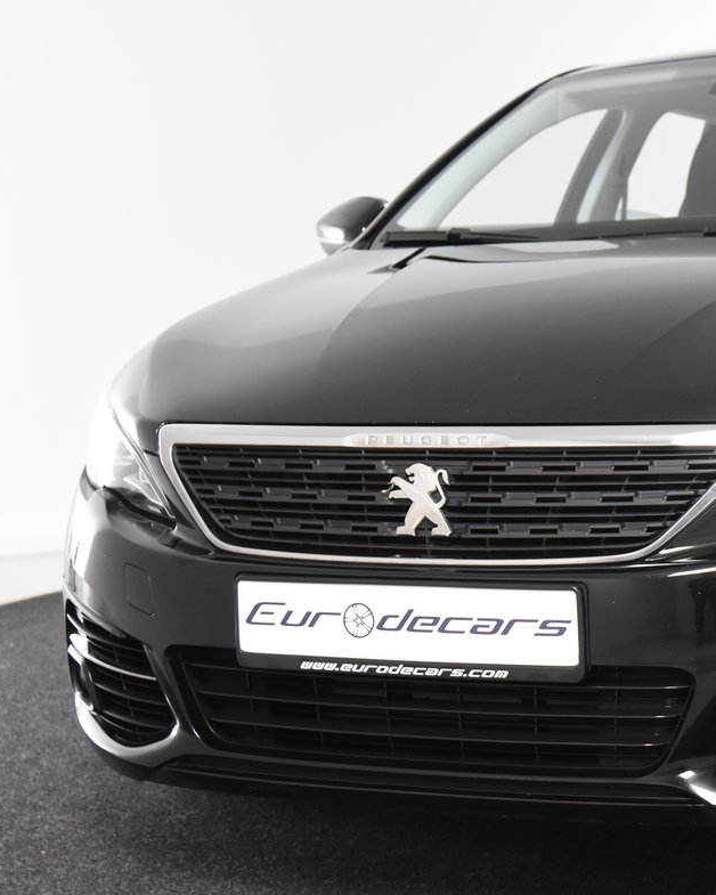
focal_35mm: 78
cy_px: 460
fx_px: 2066
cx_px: 678
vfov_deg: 24.4
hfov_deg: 19.2
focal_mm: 34
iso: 1600
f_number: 4.5
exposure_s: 1/80
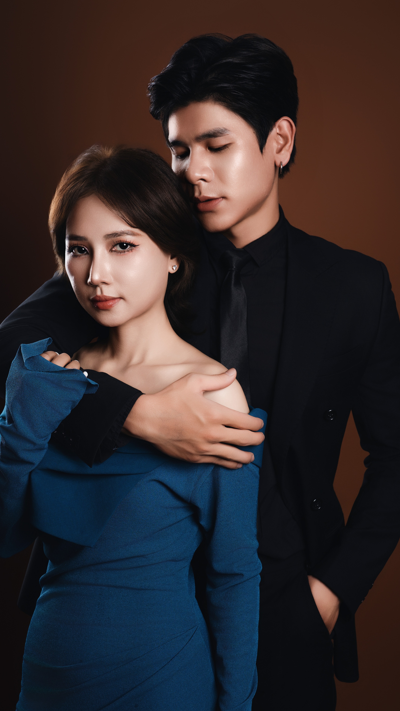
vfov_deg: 29.4
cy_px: 358
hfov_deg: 16.8
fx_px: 1358
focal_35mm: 72
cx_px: 189
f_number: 8
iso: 320
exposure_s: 1/125
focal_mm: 68
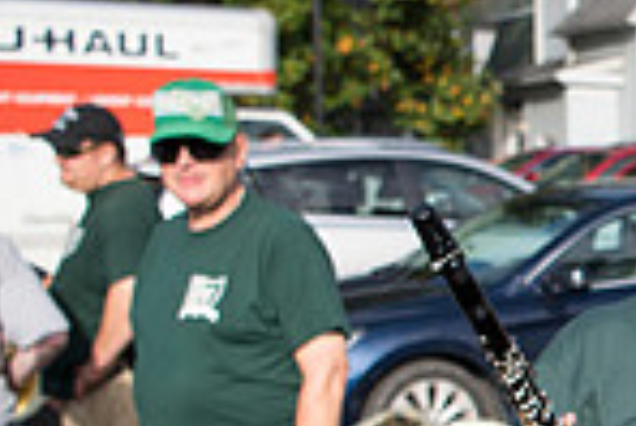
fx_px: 1662
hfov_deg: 18.9
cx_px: 971
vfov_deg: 14.4
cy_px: 407
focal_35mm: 94
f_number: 2.8
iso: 250
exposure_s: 1/2000
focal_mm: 24
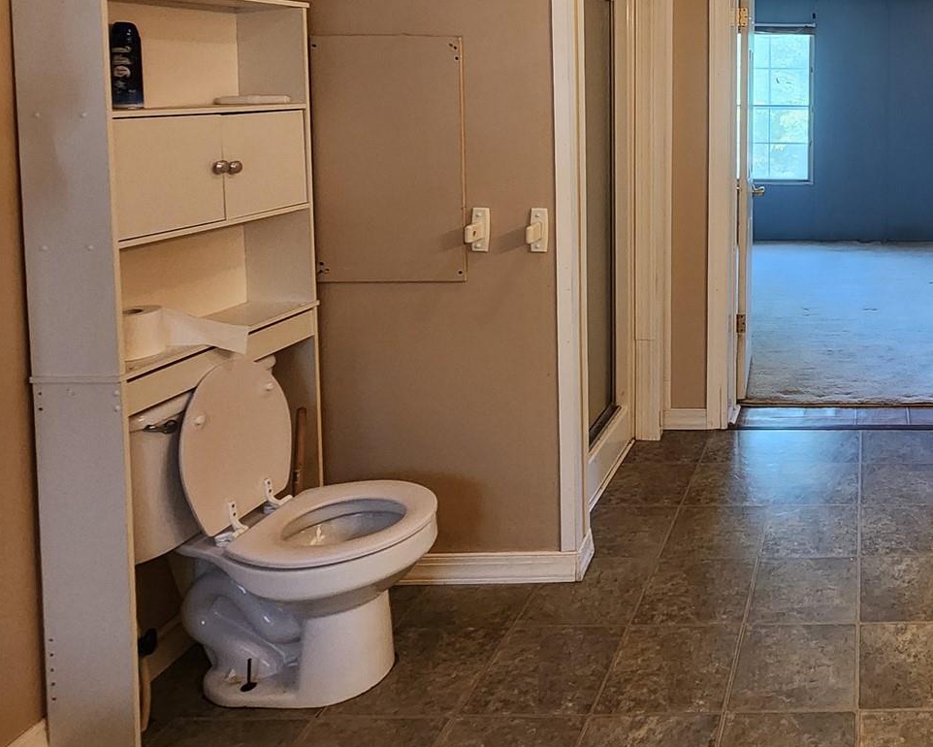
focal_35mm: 27
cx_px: 896
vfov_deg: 49.7
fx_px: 746
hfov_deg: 53.1
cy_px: 138
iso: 320
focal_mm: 2.2
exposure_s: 1/60
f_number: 2.2
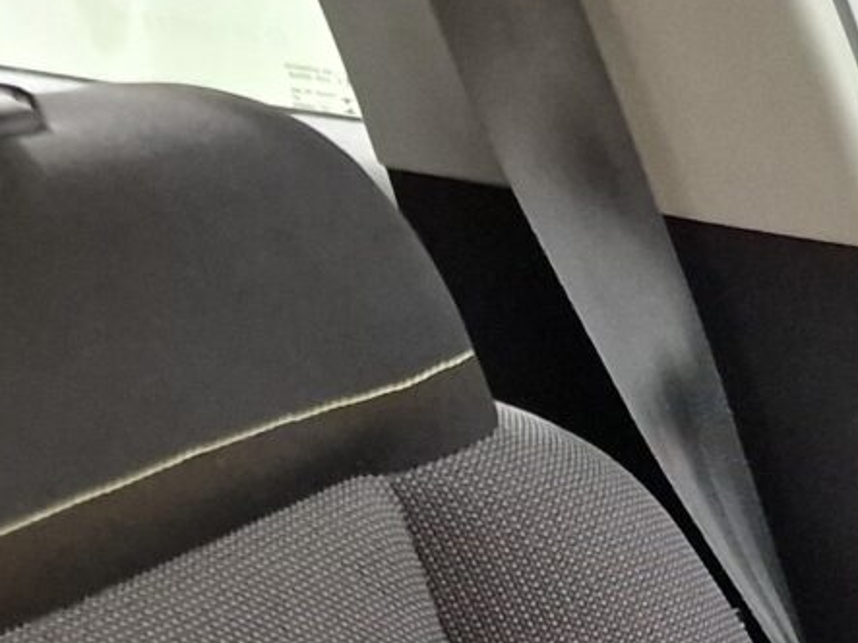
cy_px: 1125
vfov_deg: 10.5
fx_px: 3296
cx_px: 1286
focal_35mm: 133
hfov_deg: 13.9
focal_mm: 6.4
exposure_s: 1/33
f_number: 1.8
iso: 500
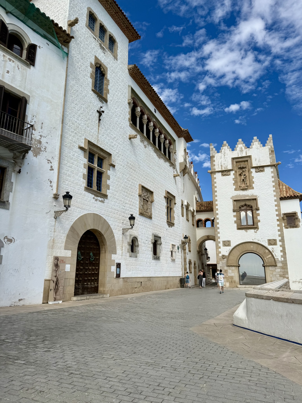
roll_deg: -0.8
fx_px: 279
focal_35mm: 24
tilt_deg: +14.1
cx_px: 151
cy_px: 202
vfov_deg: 71.6
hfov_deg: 56.8
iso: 80
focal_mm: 6.76
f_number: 1.78
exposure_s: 1/6711
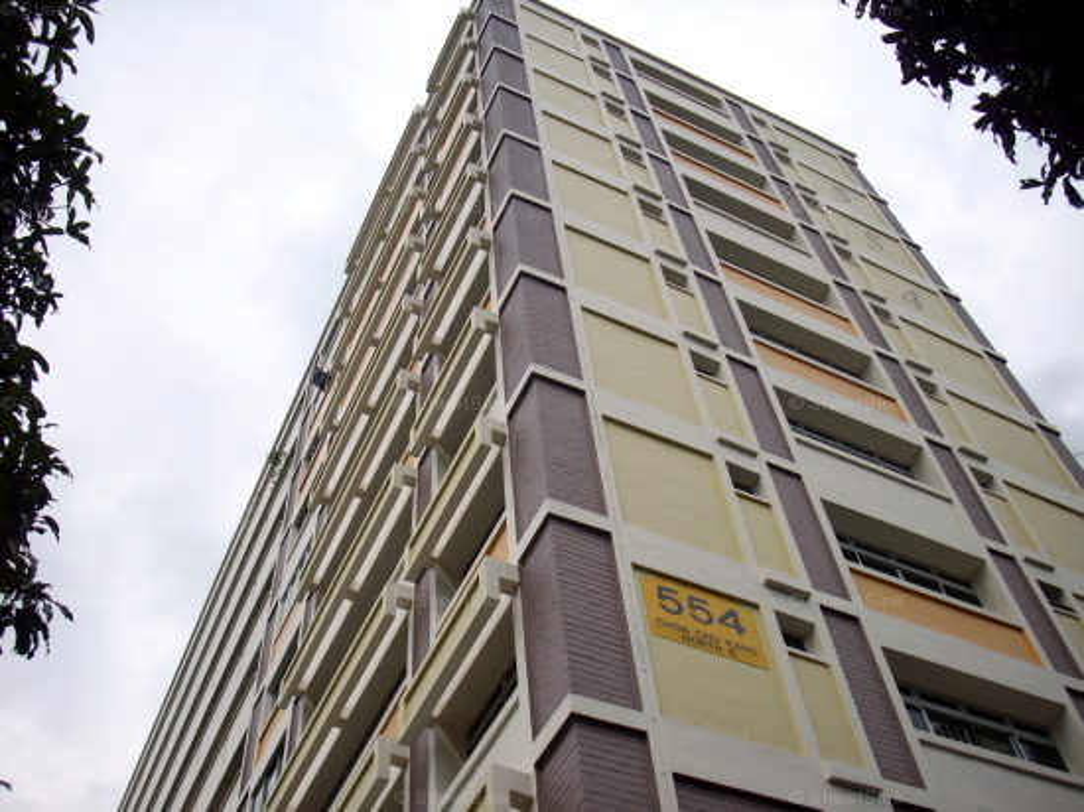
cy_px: 406
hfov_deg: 50.2
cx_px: 542
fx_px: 1158
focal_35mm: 37
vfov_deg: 38.6
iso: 80
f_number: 5.6
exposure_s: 1/250
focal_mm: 6.2
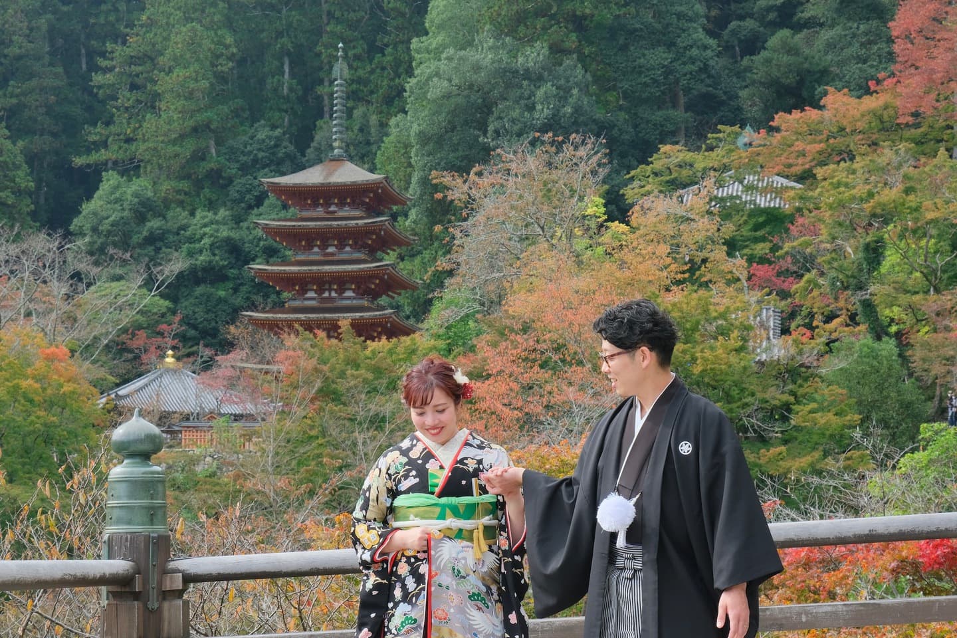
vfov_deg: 18.7
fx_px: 1940
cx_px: 478
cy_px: 319
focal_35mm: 73
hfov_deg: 27.7
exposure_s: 1/250
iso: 800
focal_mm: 48.5
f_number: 9
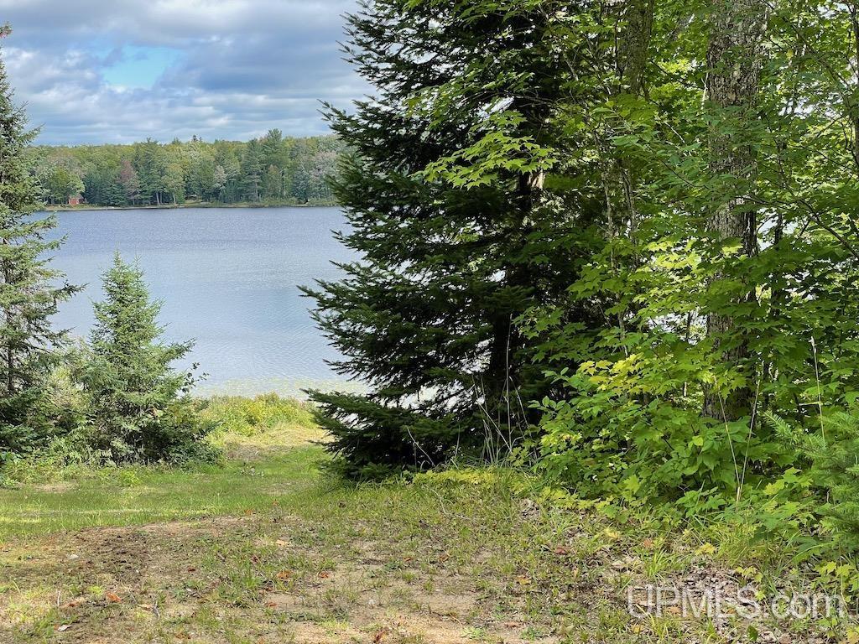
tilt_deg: -6.0
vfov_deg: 28.0
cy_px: 322
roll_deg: +0.9
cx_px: 430
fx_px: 1290
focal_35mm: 52
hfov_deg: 36.8
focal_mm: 6
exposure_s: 1/484
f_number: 2
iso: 25
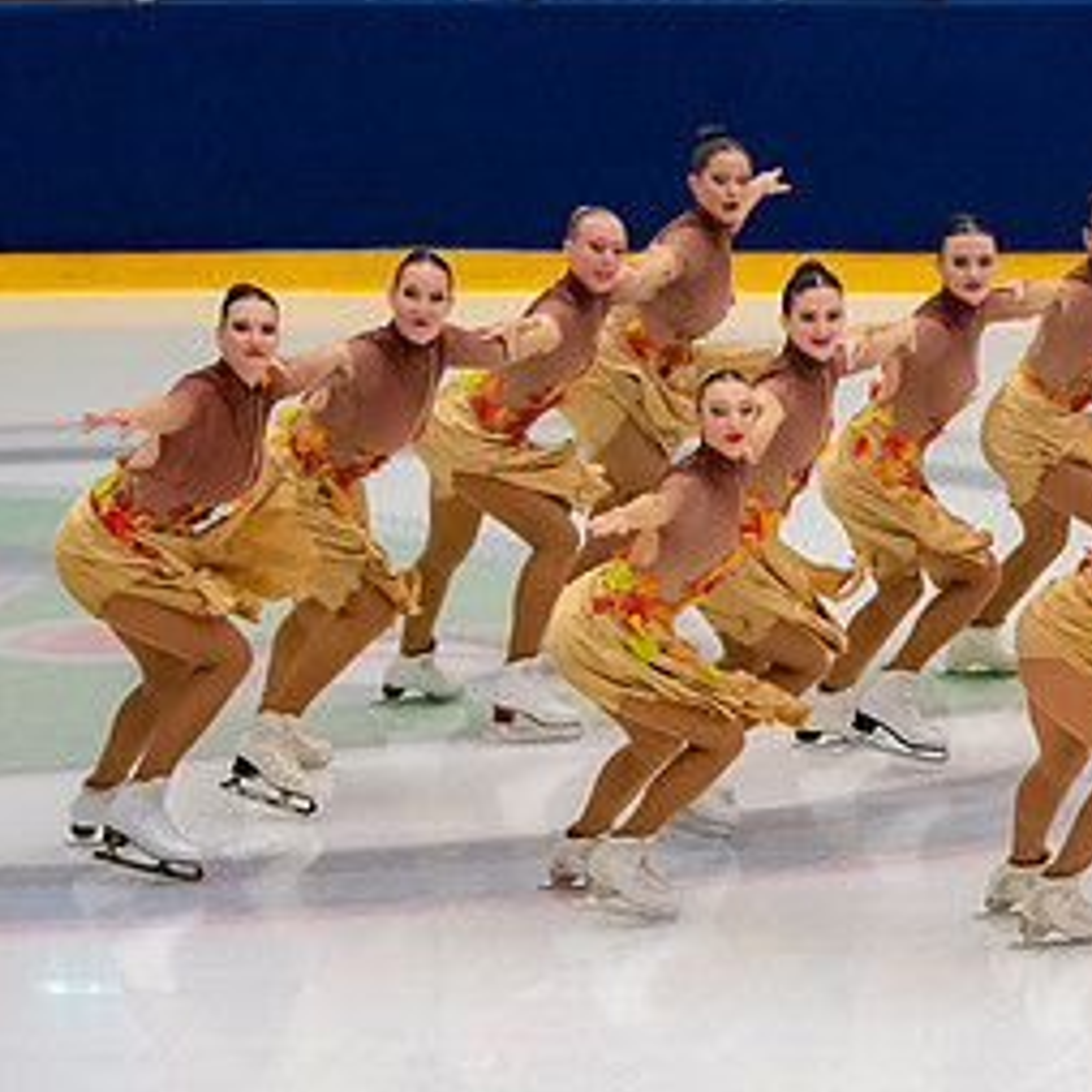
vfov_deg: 5.9
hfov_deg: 5.8
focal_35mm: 298
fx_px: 10636
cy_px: 432
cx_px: 1338
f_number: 3.5
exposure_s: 1/500
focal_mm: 90
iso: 1000
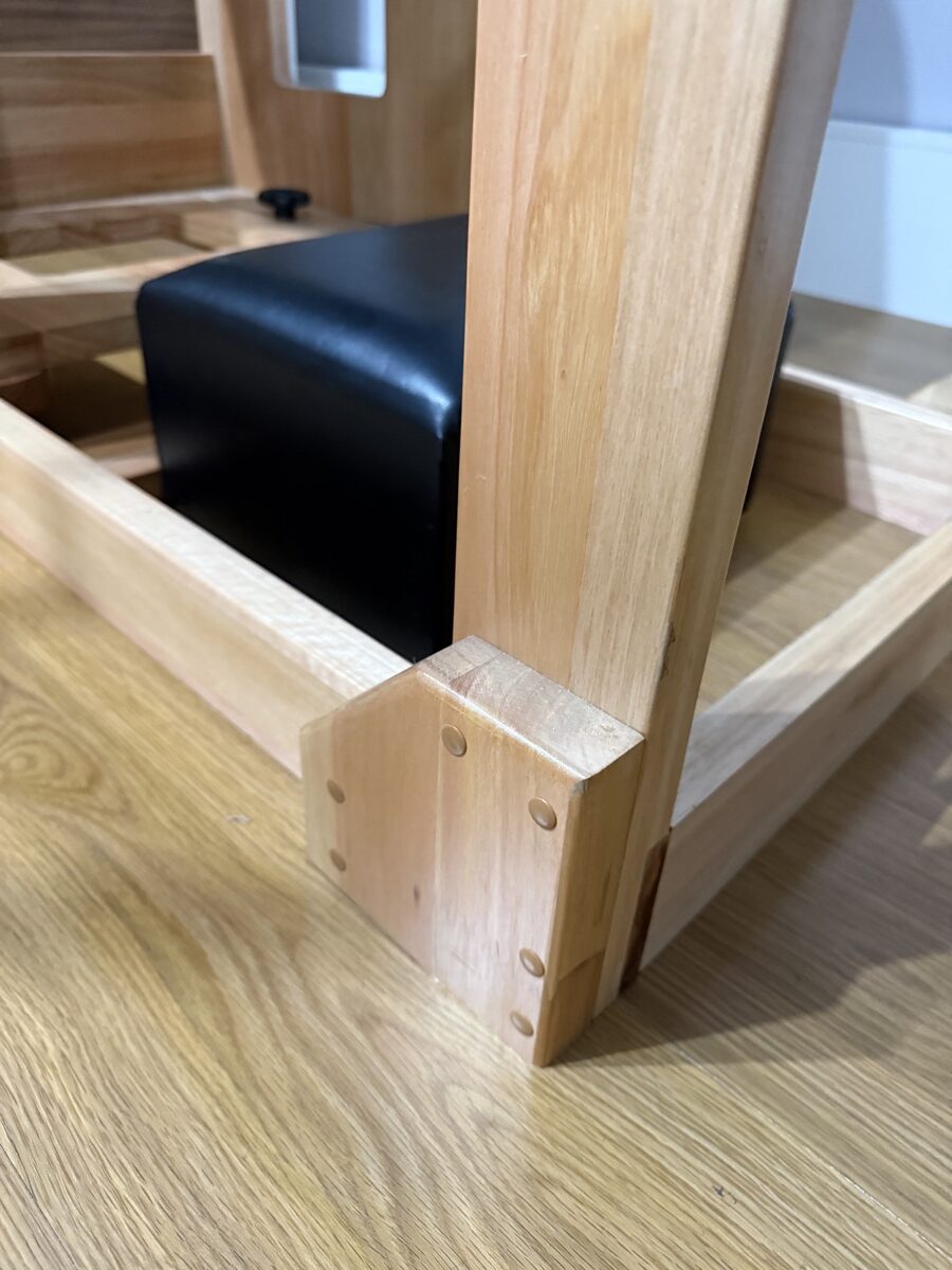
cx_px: 476
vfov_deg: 71.6
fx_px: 880
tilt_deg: -33.2
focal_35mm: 24
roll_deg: -3.5
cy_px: 635
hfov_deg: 56.8
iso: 800
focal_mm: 6.76
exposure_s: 1/40
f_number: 1.78
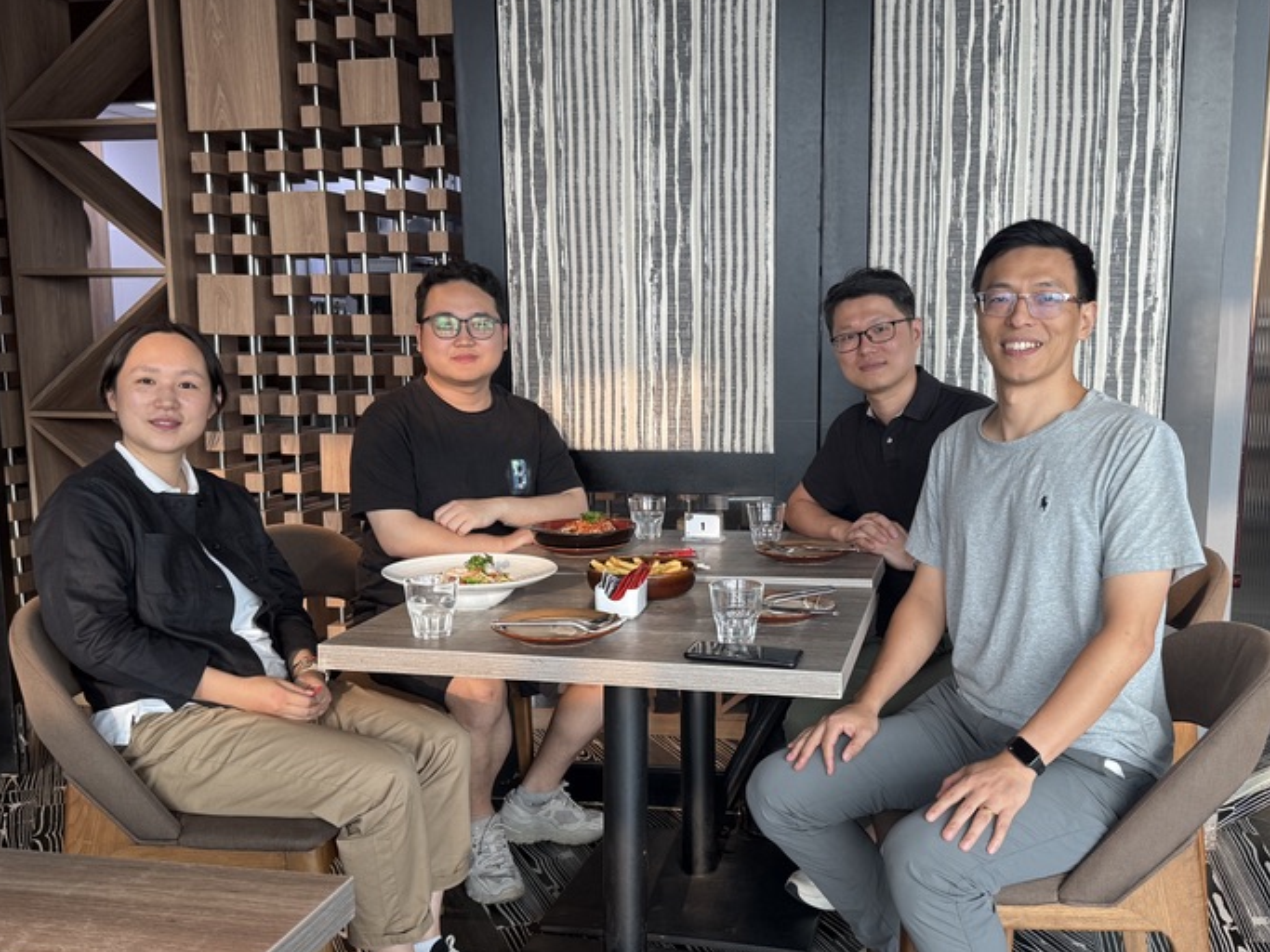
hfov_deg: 51.3
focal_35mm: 36
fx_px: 1321
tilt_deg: -10.2
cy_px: 526
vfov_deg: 39.6
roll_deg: -0.5
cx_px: 708
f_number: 1.78
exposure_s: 1/50
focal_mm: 6.76
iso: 125
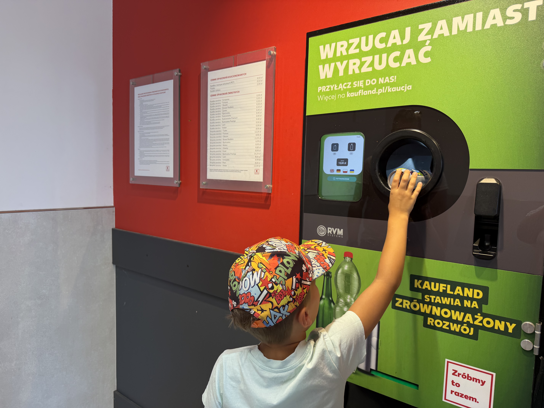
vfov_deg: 56.8
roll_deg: -1.7
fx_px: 377
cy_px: 204
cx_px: 272
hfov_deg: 71.6
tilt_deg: -4.5
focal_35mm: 24
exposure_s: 1/100
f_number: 1.78
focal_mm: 6.76
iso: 80
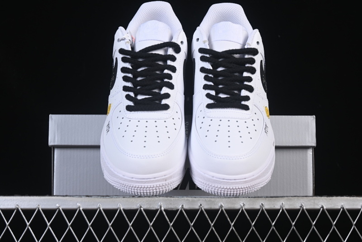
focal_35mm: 75
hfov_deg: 27.0
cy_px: 121
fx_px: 754
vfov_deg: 18.2
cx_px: 181
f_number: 8
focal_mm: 50
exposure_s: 1/100
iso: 160
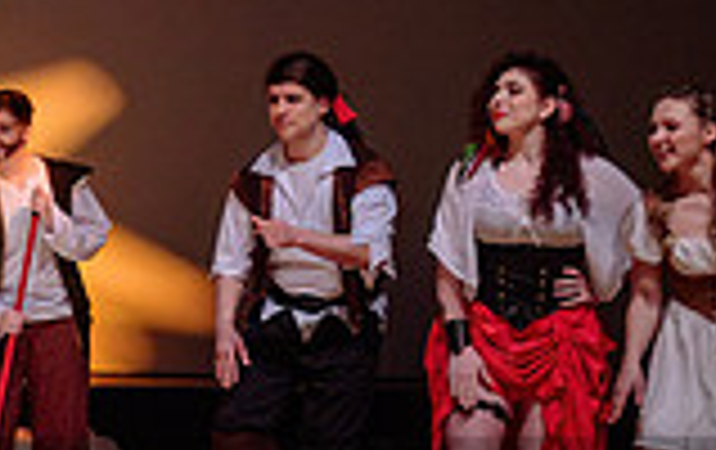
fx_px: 3089
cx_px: -598
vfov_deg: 8.3
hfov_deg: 12.1
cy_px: 161
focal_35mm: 158
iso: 1600
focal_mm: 30.5
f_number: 2.8
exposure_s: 1/250
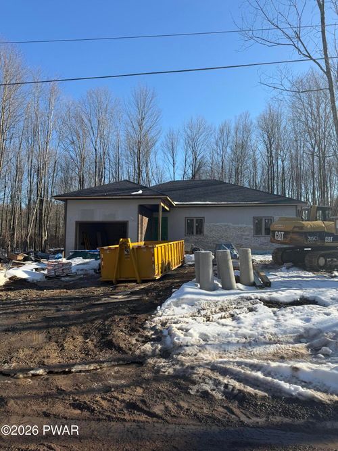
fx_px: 313
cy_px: 226
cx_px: 169
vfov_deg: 71.6
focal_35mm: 24
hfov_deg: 56.8
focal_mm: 6.76
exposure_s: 1/2611
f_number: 1.78
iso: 80
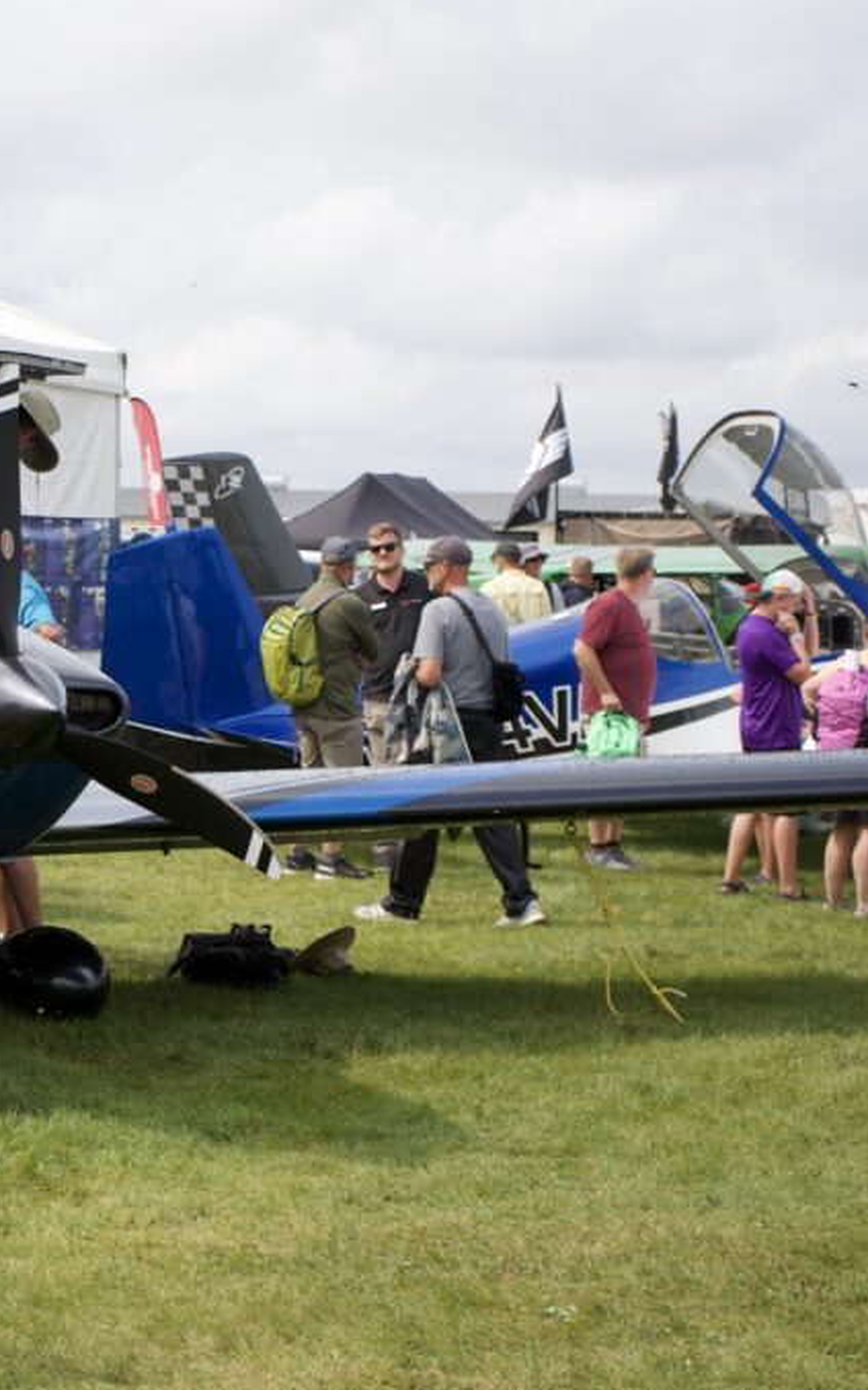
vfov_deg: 22.1
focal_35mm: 94
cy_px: 693
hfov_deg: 13.7
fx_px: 3559
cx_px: -33
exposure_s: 1/400
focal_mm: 61
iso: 100
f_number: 5.6
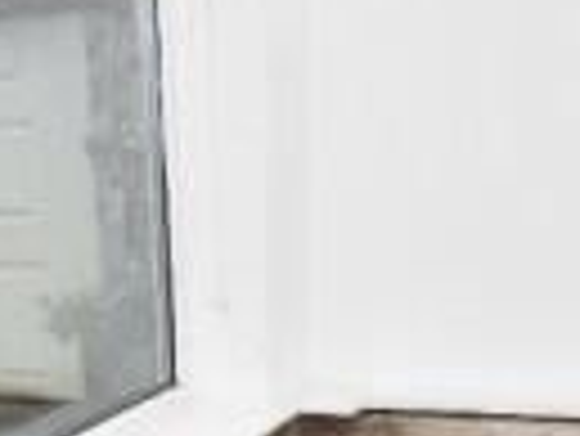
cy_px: 560
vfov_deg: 18.8
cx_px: 227
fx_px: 1224
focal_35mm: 73
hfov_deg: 26.6
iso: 160
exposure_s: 1/200
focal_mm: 10
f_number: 5
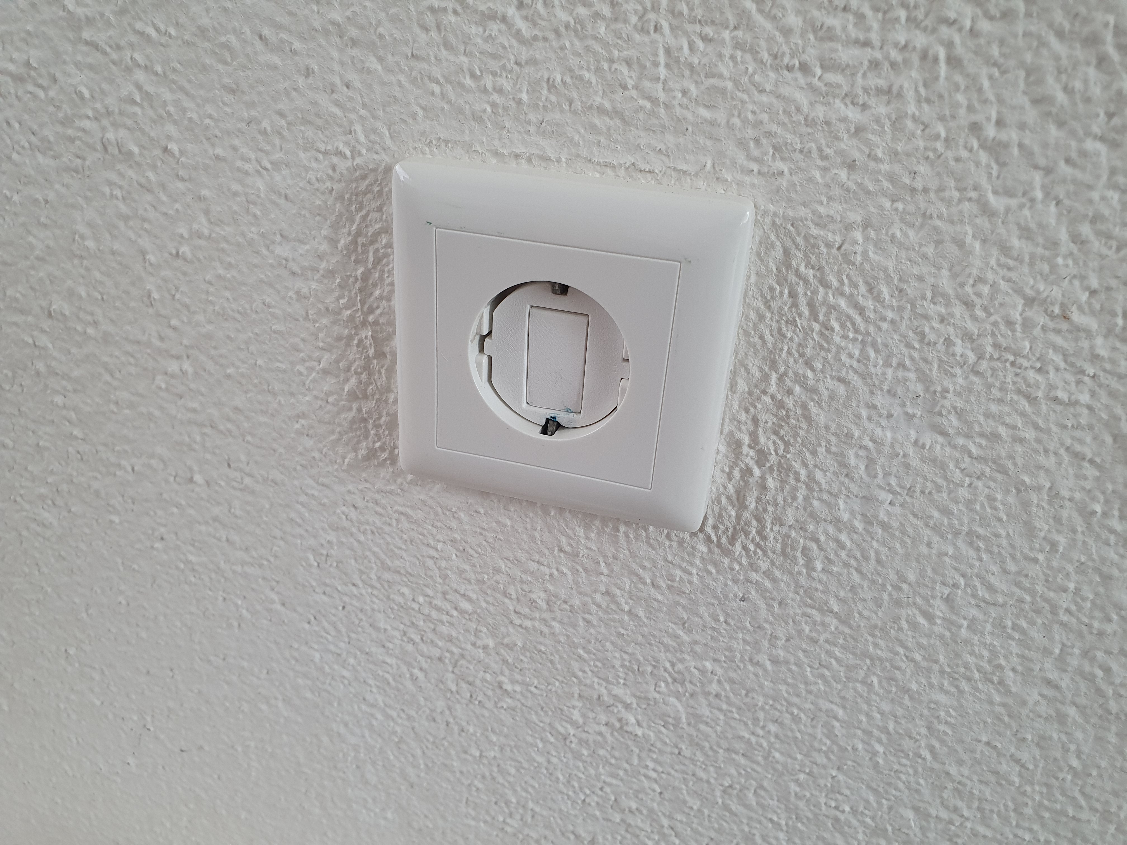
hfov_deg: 67.3
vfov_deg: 53.1
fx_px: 846
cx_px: 564
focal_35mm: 26
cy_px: 422
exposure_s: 1/40
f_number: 2.4
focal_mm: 4.32
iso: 200
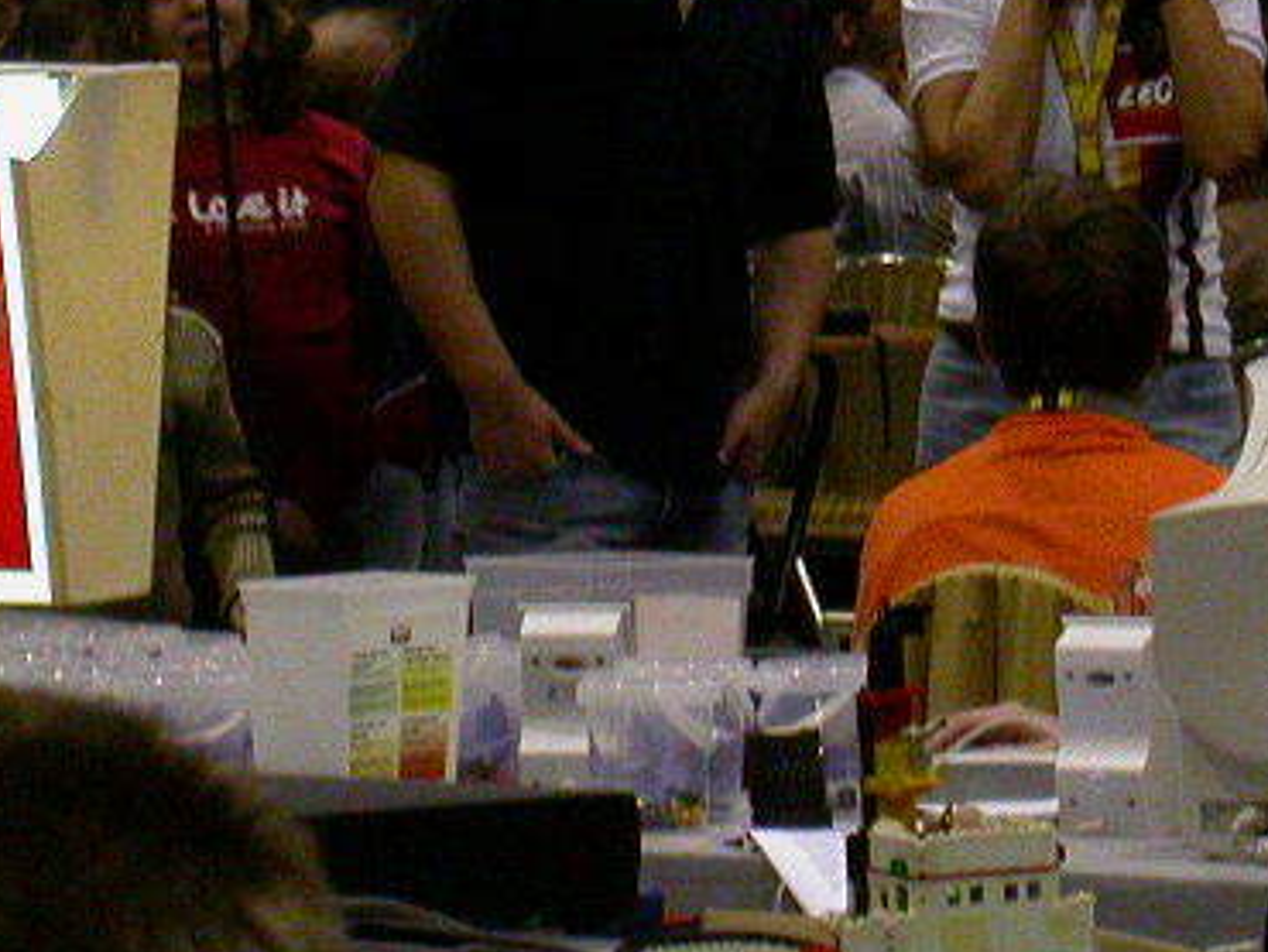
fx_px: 15615
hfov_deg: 4.6
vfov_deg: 3.5
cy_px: -353
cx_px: 1018
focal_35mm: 426
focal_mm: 32
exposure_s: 1/30
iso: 400
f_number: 5.1
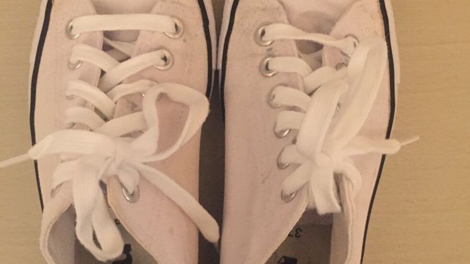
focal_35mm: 43
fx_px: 536
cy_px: 138
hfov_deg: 47.4
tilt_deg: -84.4
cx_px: 232
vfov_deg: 27.7
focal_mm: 4.15
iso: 400
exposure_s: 1/17
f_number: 2.2
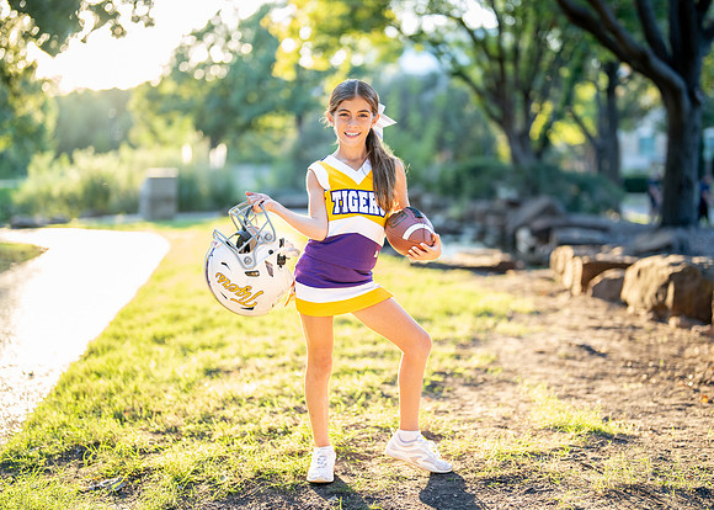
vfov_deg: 25.4
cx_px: 383
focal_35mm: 56
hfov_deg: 35.0
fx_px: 1131
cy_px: 259
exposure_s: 1/500
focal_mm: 50
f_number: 1.2
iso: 250
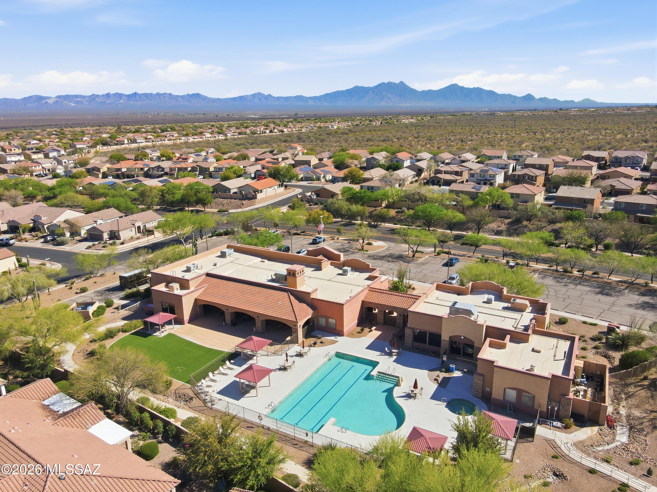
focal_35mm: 24
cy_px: 246
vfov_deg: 56.8
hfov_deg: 71.6
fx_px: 456
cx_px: 328
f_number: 2.8
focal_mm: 4.5
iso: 100
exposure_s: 1/640
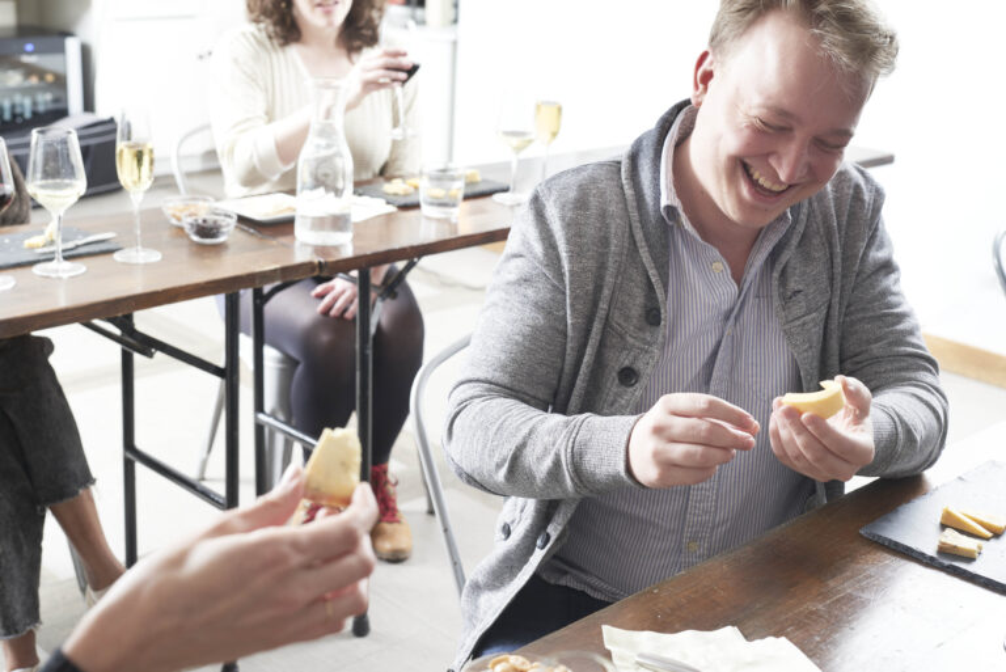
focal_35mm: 50
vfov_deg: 27.0
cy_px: 336
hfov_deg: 39.6
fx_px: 1398
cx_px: 503
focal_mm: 50
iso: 320
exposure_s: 1/125
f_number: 7.1
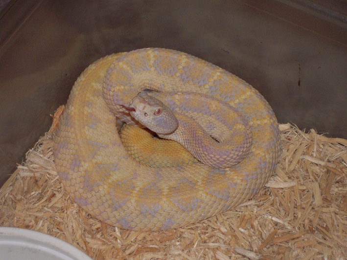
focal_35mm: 112
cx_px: 174
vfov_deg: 13.2
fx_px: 1123
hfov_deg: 17.6
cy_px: 130
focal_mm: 20
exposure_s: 1/80
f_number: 5.8
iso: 400
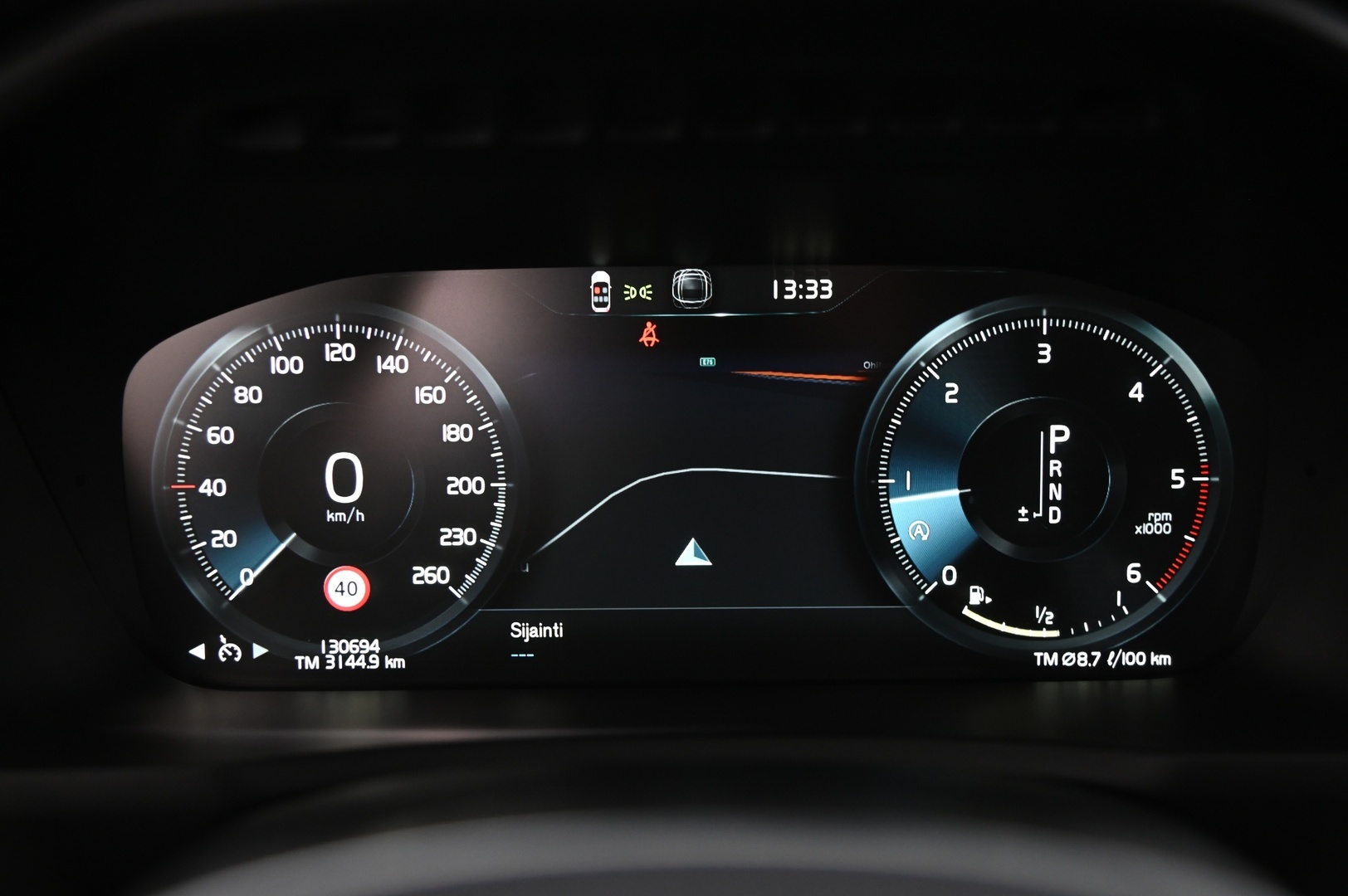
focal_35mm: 48
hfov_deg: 41.1
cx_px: 674
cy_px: 448
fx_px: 1796
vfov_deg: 28.0
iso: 2000
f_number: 4
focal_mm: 48
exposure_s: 1/25
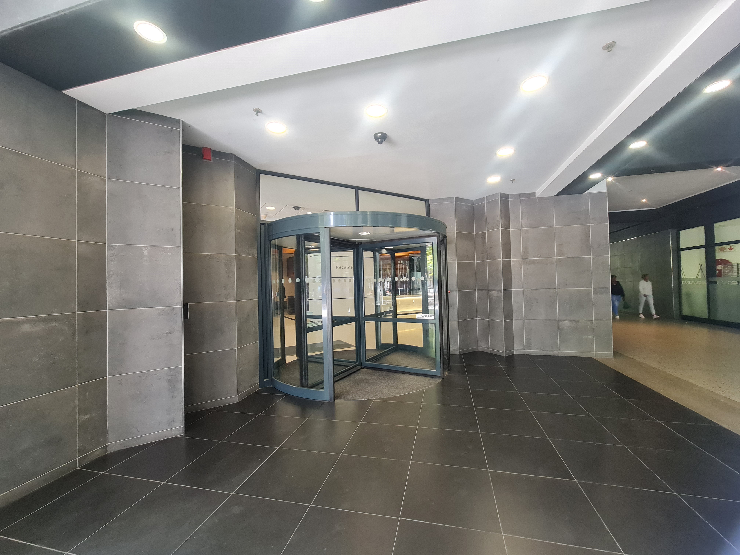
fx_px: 278
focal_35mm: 13
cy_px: 278
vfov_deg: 89.9
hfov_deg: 106.2
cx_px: 370
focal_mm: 2.2
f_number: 2.2
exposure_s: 1/50
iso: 250
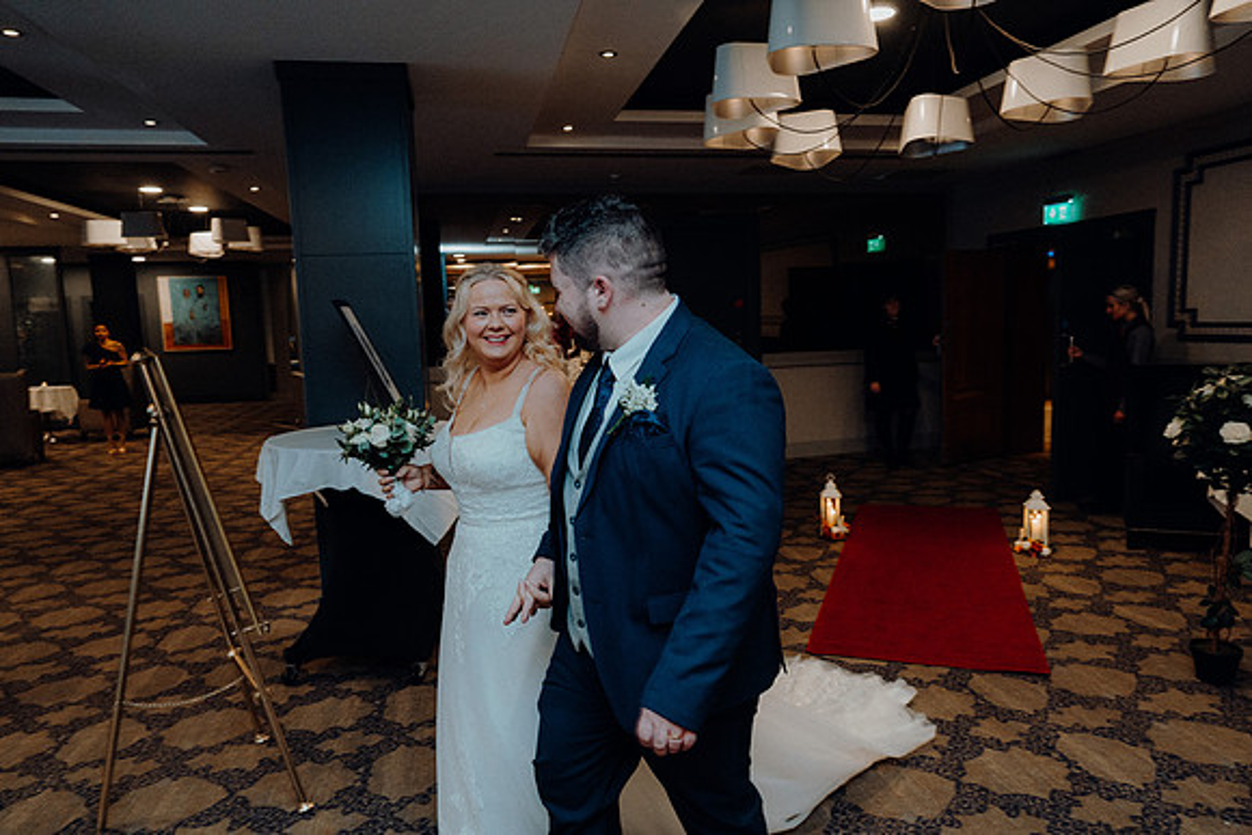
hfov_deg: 73.7
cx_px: 626
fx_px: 835
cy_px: 418
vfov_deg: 53.2
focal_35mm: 24
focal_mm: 24
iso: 2500
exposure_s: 1/160
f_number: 3.5
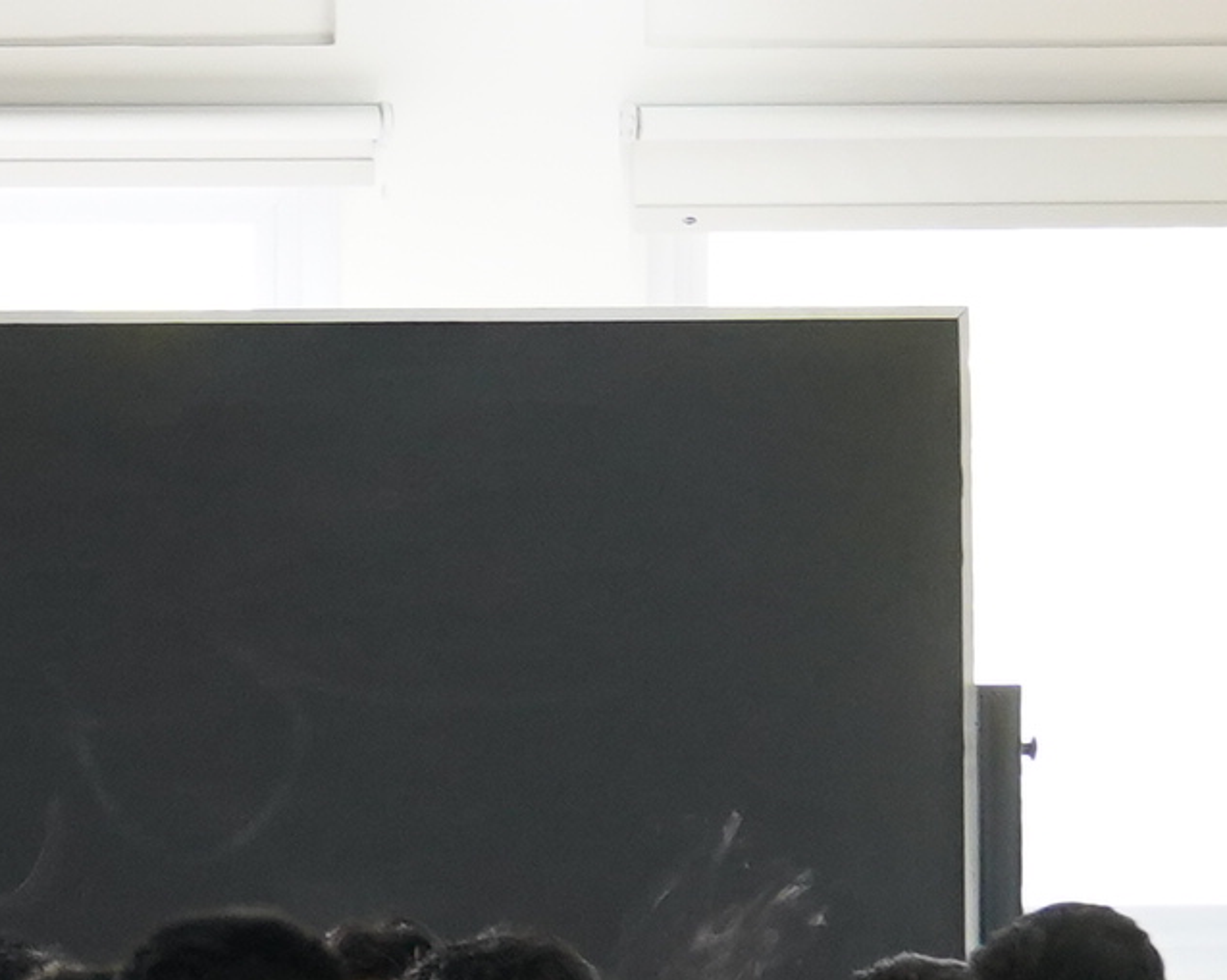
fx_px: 11579
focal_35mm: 319
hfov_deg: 6.0
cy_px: 1124
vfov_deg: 4.8
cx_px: -761
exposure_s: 1/320
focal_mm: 48
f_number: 2.8
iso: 2000
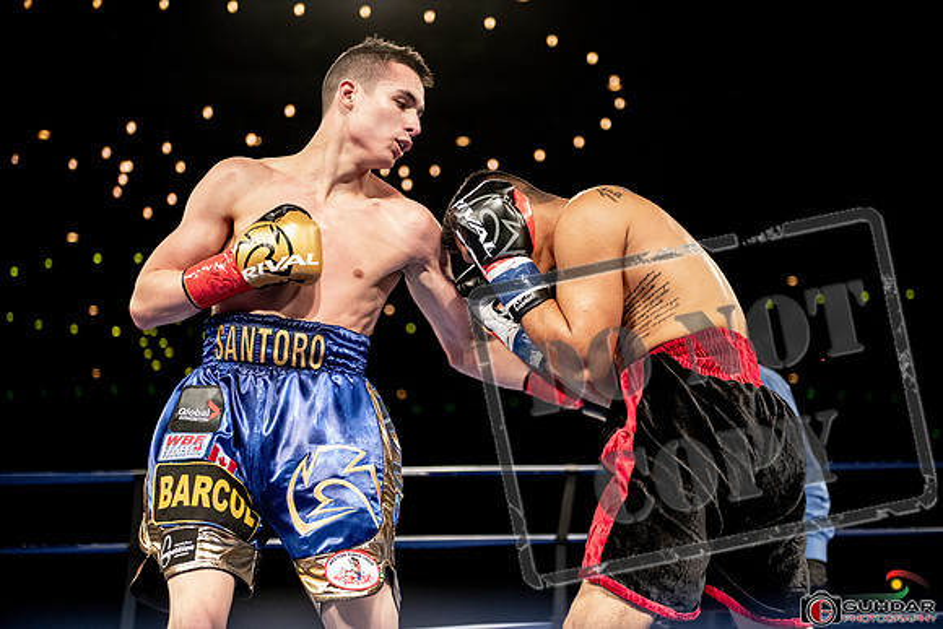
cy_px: 314
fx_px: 1624
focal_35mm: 62
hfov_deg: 32.4
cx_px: 472
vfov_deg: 21.9
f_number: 2.8
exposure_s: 1/1000
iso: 2500
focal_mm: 62
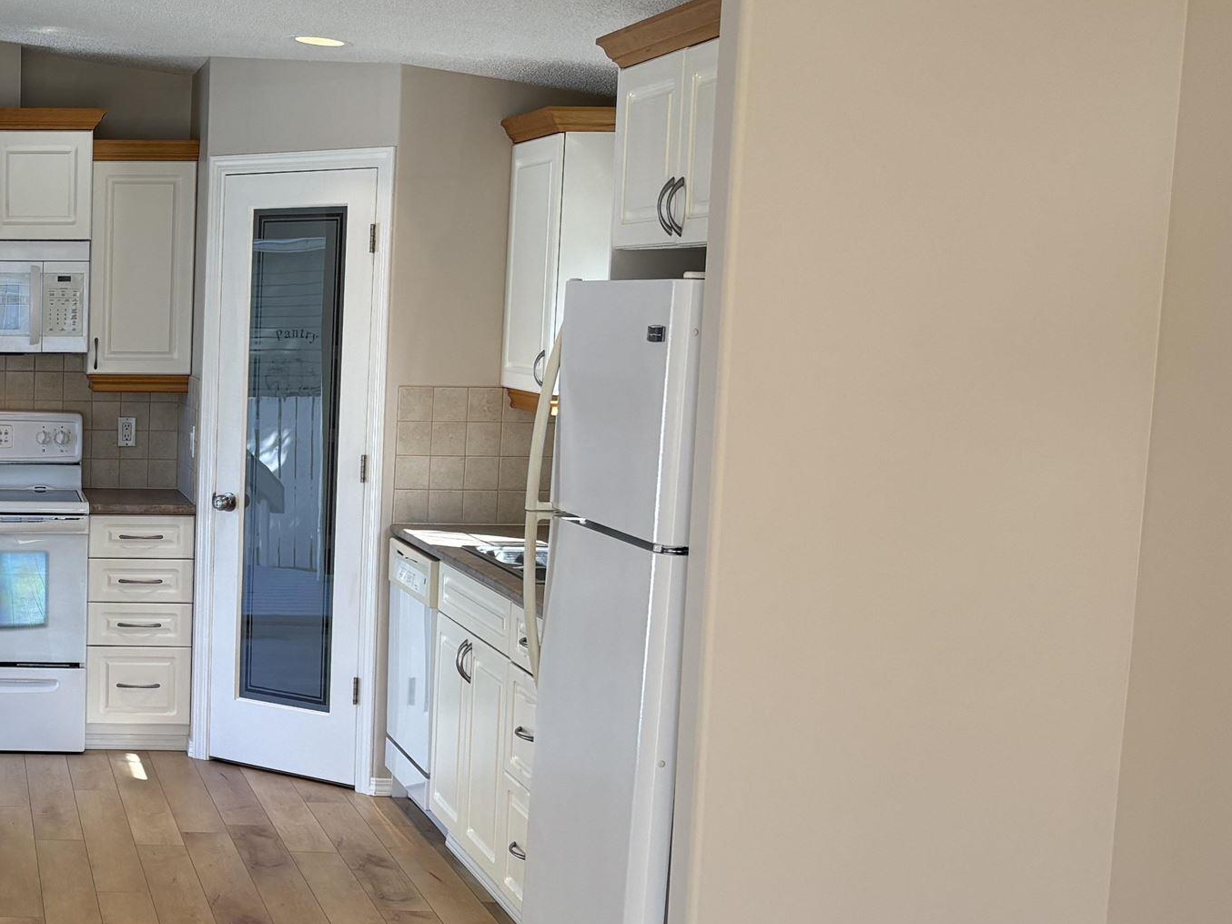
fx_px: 2099
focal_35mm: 59
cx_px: -45
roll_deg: +0.0
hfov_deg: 30.1
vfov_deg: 24.7
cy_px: 571
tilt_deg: -7.2
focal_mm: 5.96
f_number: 1.6
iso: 50
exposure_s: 1/132
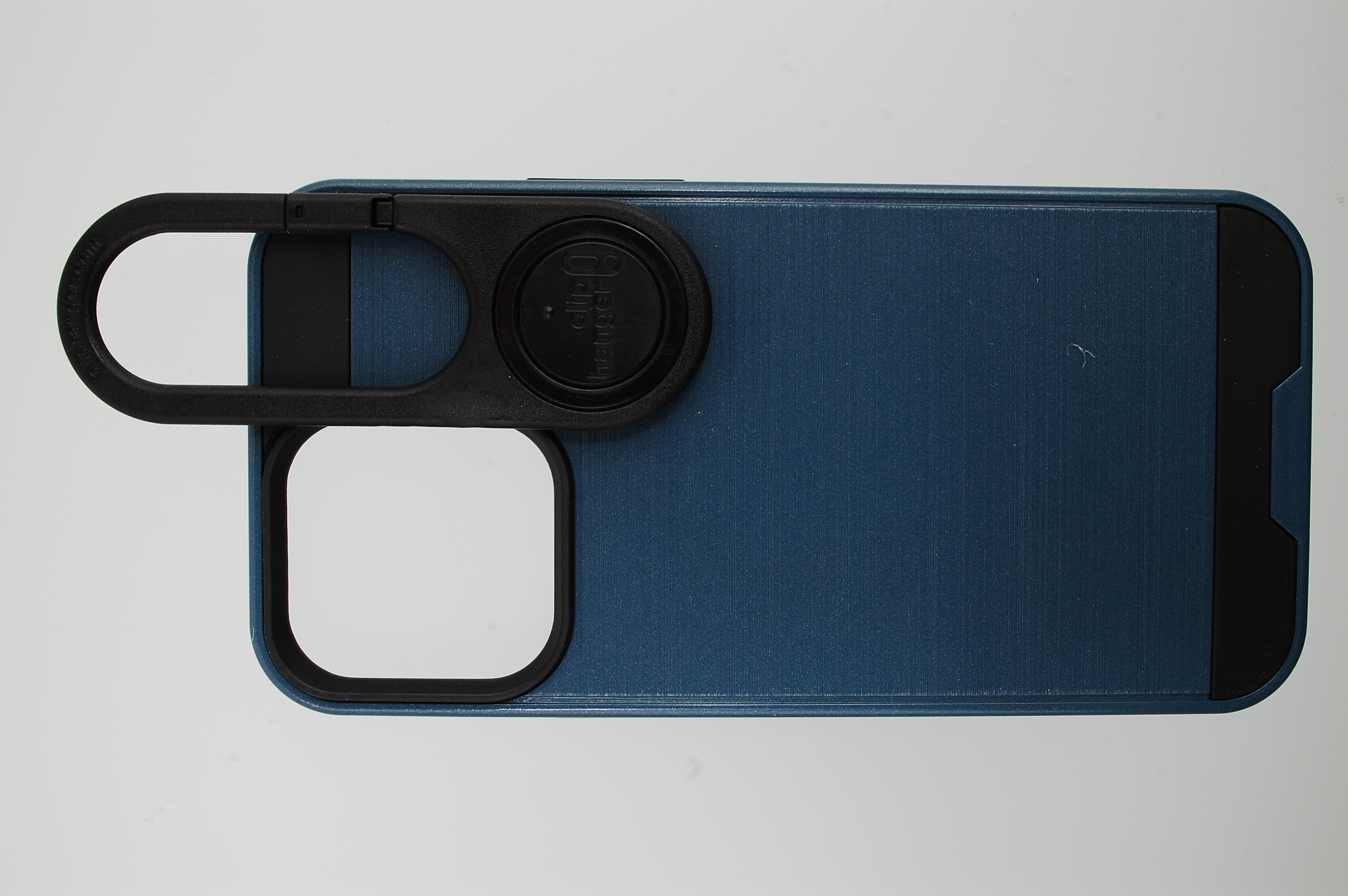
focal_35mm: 36
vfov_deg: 36.8
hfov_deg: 53.2
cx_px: 674
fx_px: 1347
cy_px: 448
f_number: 13
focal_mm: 24
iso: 200
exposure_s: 1/160
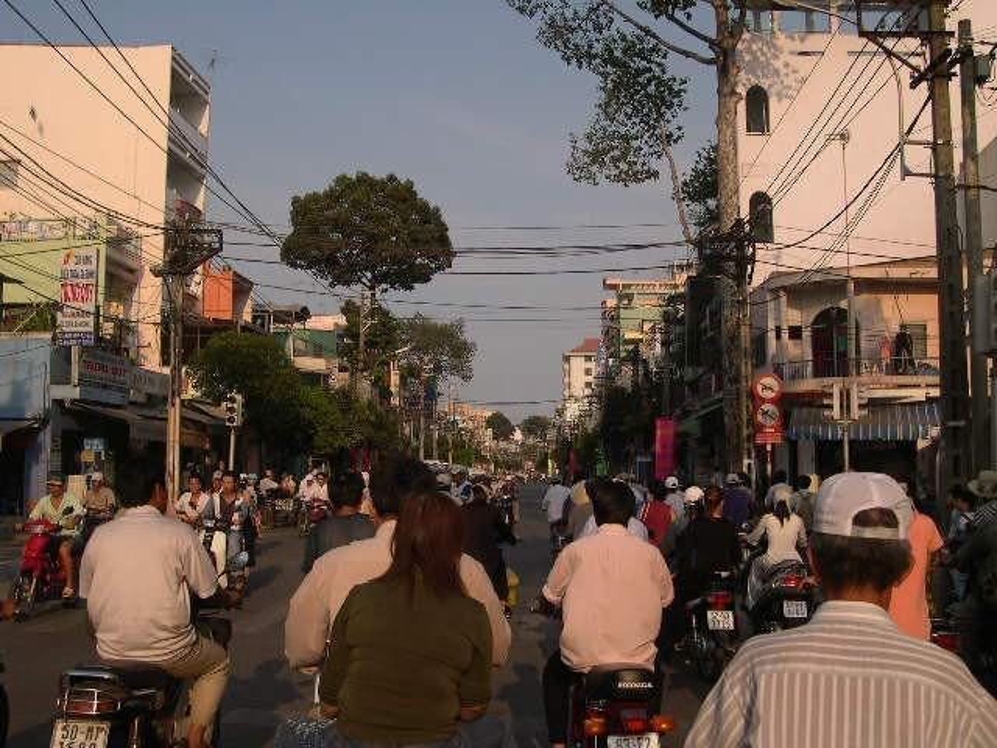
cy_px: 374
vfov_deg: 37.7
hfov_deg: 49.0
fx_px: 1094
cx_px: 498
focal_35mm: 38
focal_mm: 8
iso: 100
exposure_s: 1/241
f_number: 7.6
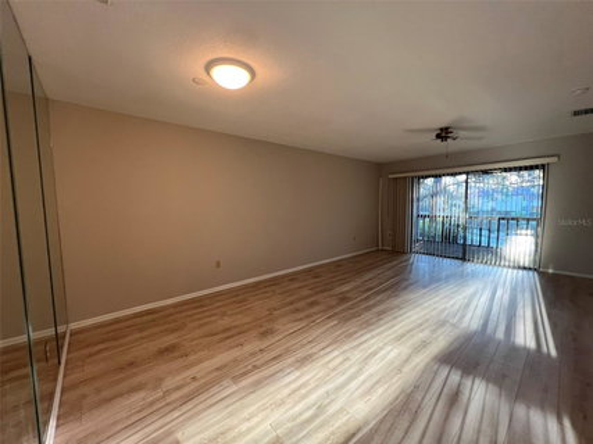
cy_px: 222
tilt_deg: -4.3
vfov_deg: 89.9
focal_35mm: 13
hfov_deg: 106.2
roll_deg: +1.0
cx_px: 296
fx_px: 223
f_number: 1.8
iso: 320
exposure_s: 1/60
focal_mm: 1.57
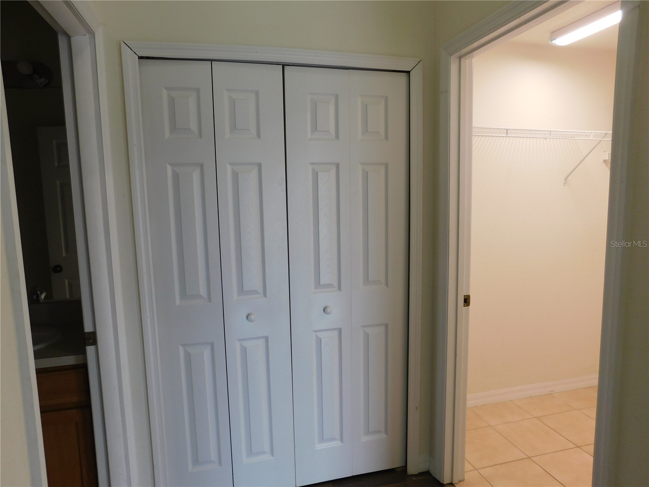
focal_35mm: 23
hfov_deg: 73.9
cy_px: 244
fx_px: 431
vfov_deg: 58.9
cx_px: 324
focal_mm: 4
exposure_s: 1/50
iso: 125
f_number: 3
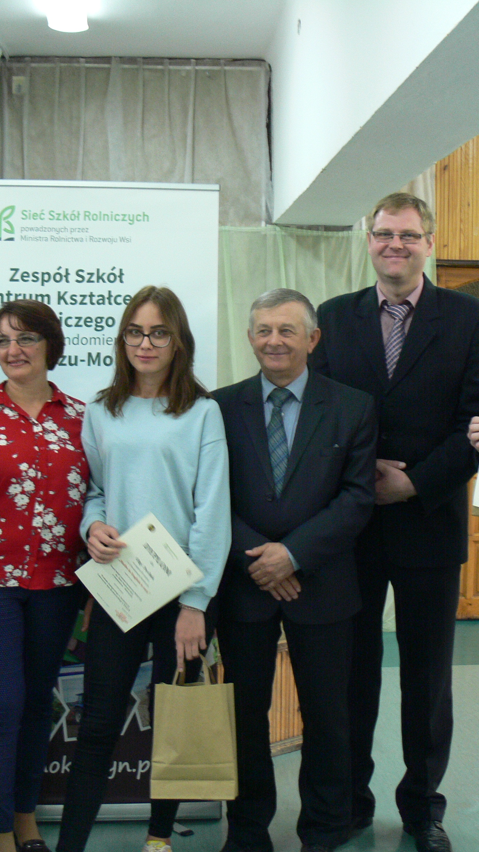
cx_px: 204
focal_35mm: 51
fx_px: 1151
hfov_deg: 23.5
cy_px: 425
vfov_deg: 40.6
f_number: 2.8
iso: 160
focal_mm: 7.4
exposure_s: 1/30
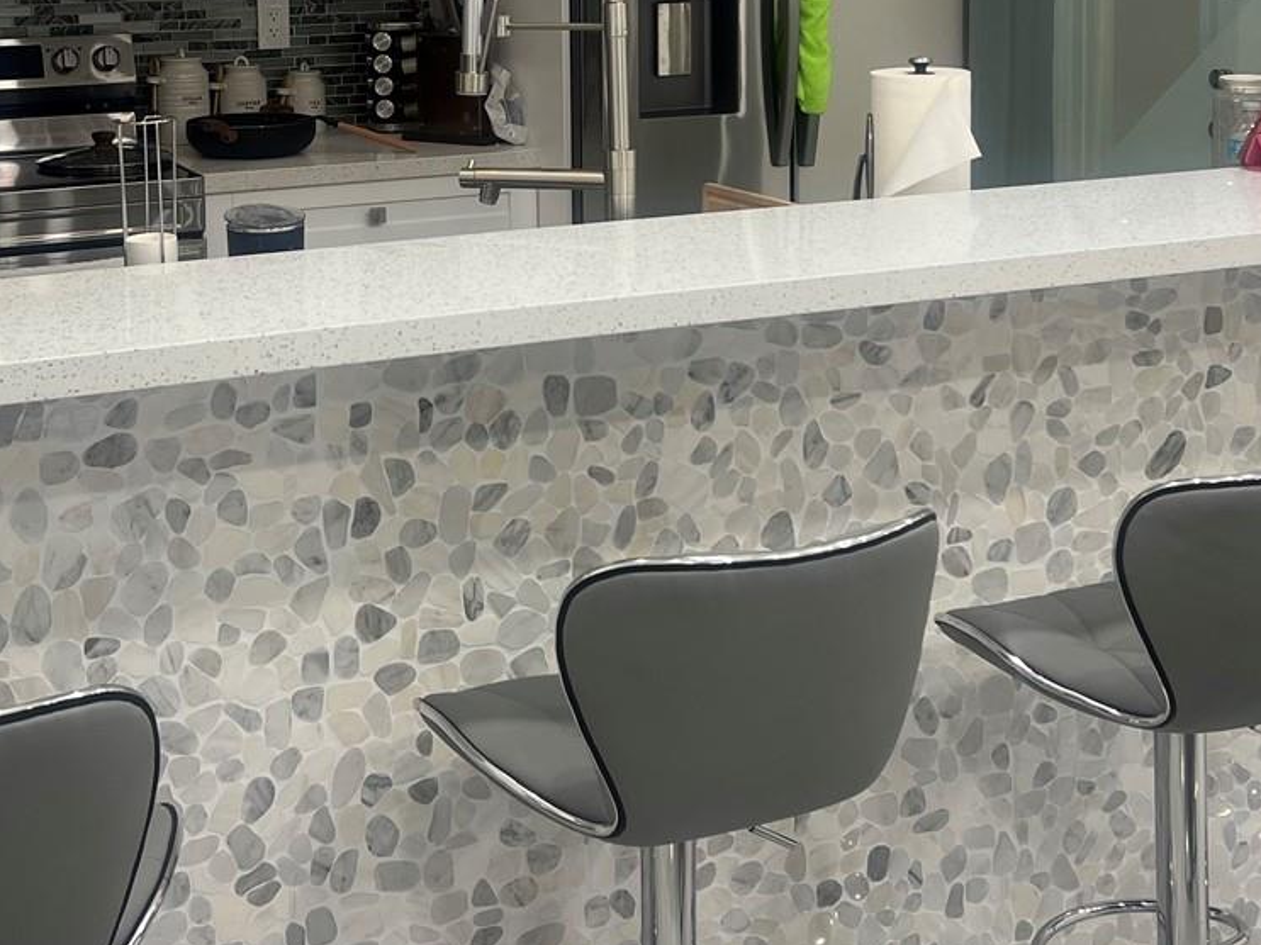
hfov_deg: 34.1
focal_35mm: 56
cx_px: 446
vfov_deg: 25.3
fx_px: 2040
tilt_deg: -6.9
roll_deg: +1.5
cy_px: 85
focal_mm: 5.7
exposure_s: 1/120
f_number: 1.5
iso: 64
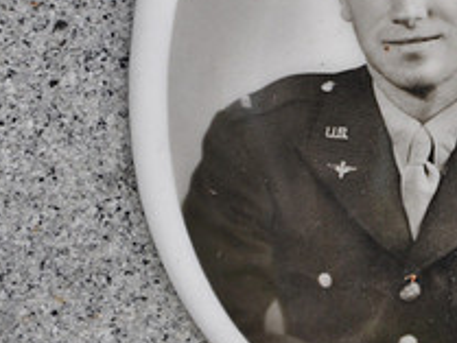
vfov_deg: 3.5
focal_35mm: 419
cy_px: 73
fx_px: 5539
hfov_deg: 4.7
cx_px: 444
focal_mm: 105
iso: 400
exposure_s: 1/125
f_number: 5.6
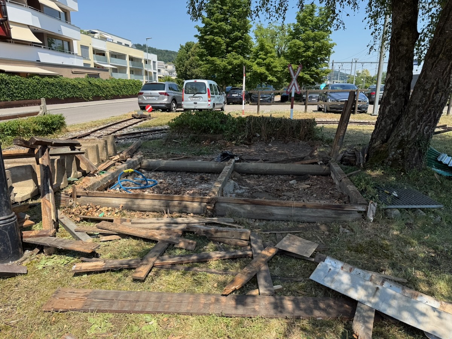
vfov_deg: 56.8
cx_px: 226
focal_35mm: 24
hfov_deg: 71.6
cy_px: 170
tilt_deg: -12.1
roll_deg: +0.5
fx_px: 313
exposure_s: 1/2232
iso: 80
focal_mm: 6.76
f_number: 1.78
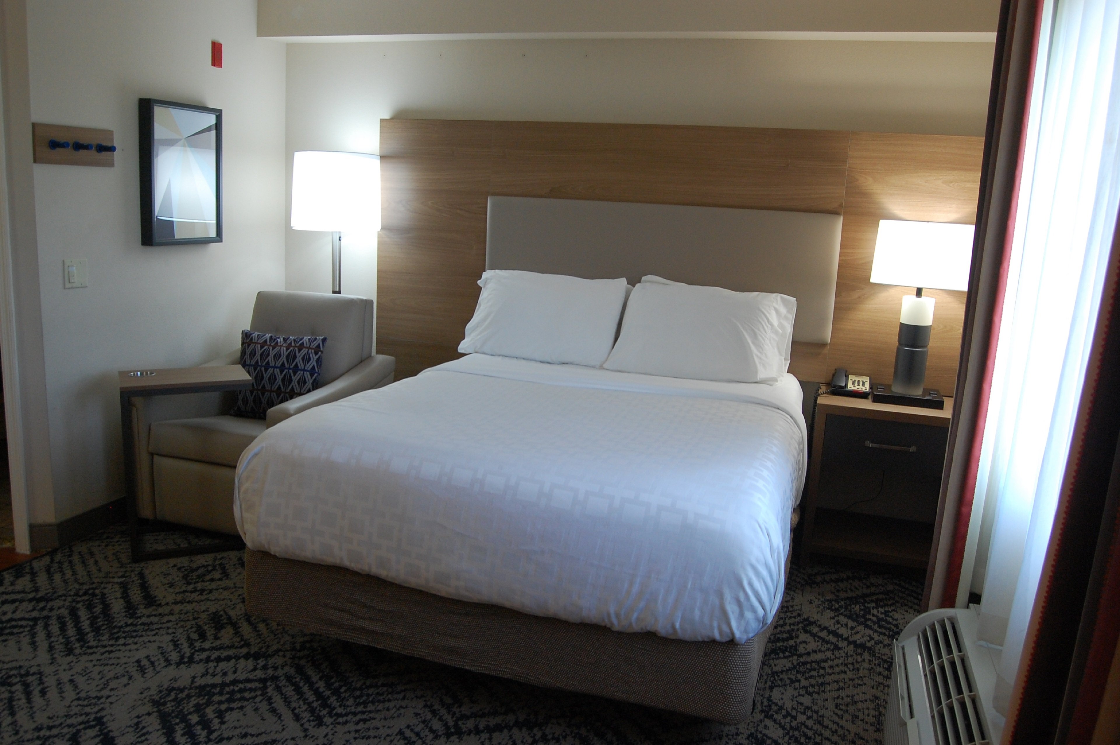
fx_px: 839
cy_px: 372
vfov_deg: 47.8
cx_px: 560
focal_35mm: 27
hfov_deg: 67.4
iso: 800
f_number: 7.1
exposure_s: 1/25
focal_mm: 18
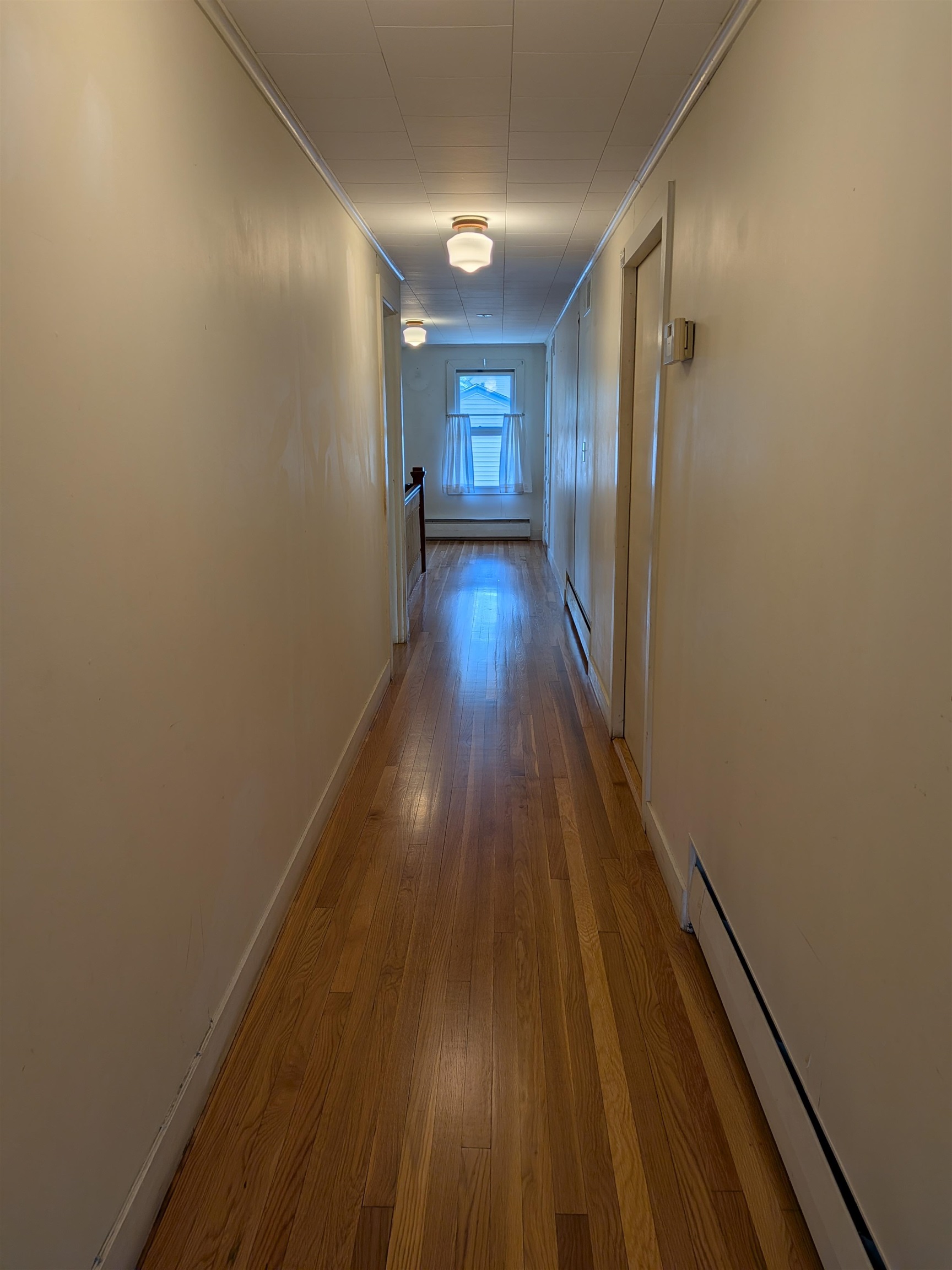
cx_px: 476
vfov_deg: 71.6
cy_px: 635
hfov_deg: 56.8
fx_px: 880
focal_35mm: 24
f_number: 1.7
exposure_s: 1/301
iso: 27
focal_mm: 4.53
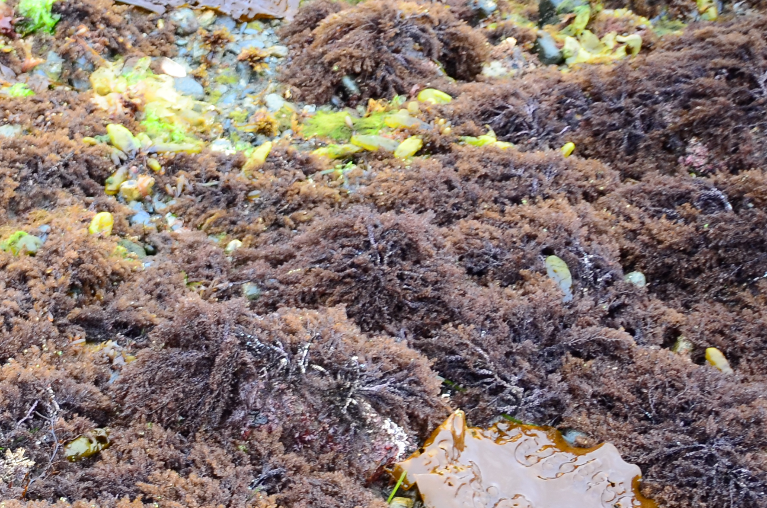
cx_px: -247
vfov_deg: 17.2
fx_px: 1595
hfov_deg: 23.6
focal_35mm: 75
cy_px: 617
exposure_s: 1/200
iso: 400
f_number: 3.5
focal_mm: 18
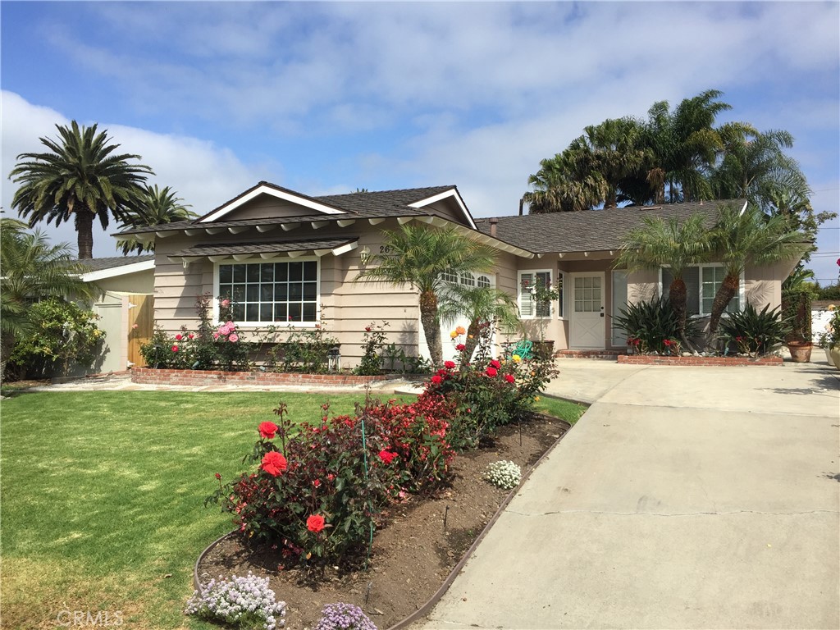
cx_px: 420
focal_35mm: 29
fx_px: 704
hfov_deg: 61.7
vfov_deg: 48.2
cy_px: 315
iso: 32
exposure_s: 1/1980
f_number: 2.2
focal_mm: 4.15
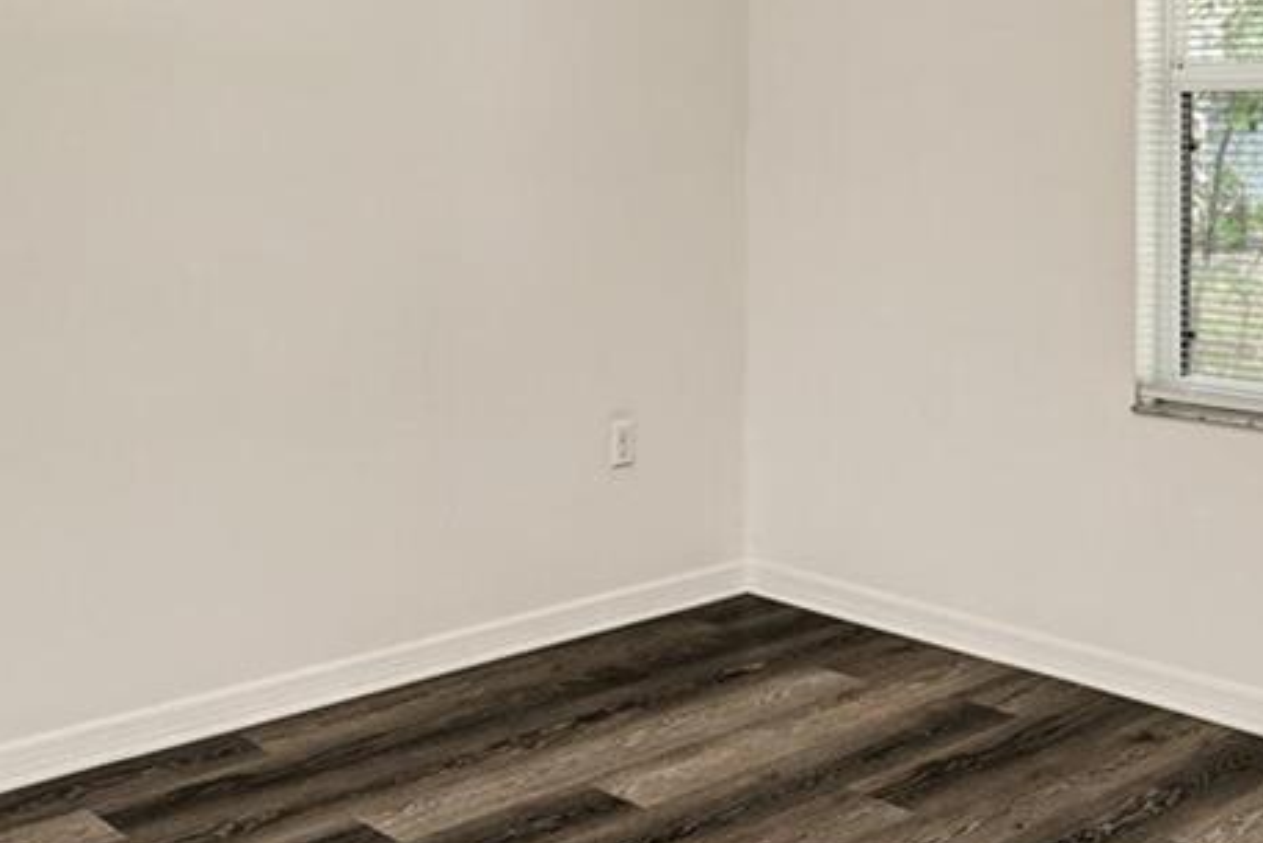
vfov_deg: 26.7
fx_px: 1720
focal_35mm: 49
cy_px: 100
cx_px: 749
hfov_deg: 40.2
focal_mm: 14
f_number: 7.1
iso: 100
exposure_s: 1/4
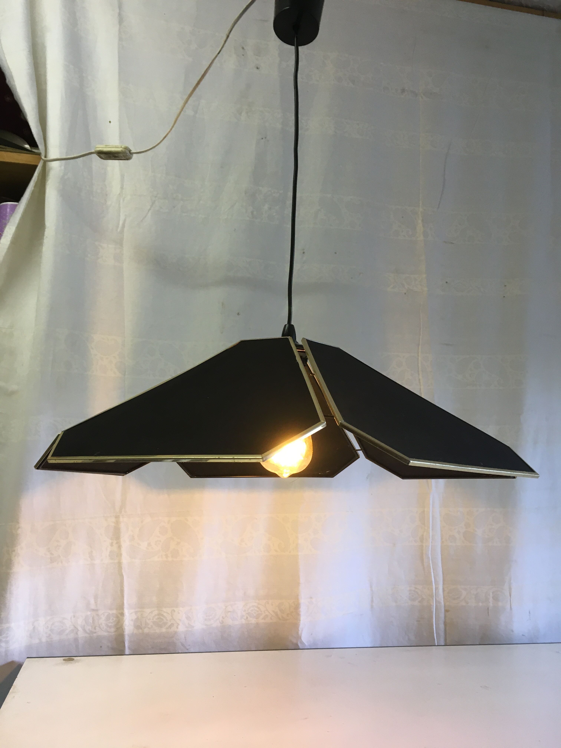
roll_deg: -0.1
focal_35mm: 29
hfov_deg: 48.2
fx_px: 627
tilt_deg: +5.0
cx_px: 280
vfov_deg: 61.7
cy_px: 374
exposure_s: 1/33
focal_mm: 4.15
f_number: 2.2
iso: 50
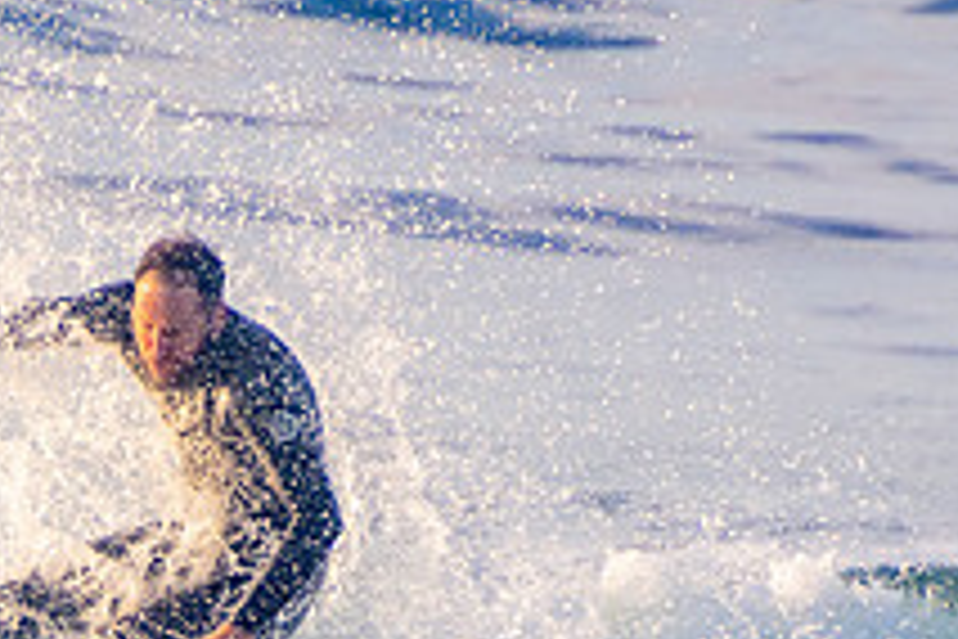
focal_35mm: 1689
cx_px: 22
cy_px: 844
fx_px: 44943
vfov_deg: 0.8
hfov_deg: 1.2
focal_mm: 400
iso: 450
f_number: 5.6
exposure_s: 1/1250
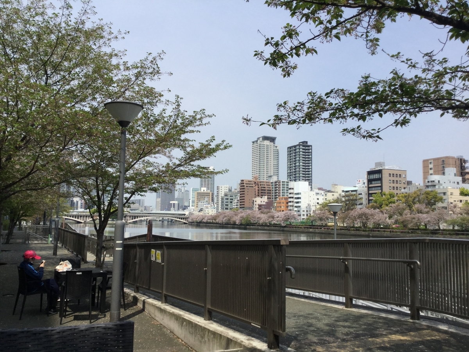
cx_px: 234
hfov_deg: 58.4
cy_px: 176
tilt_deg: +7.1
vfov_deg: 45.4
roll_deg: -1.3
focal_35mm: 31
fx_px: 420
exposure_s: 1/1631
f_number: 2.4
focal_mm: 3.3
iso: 25
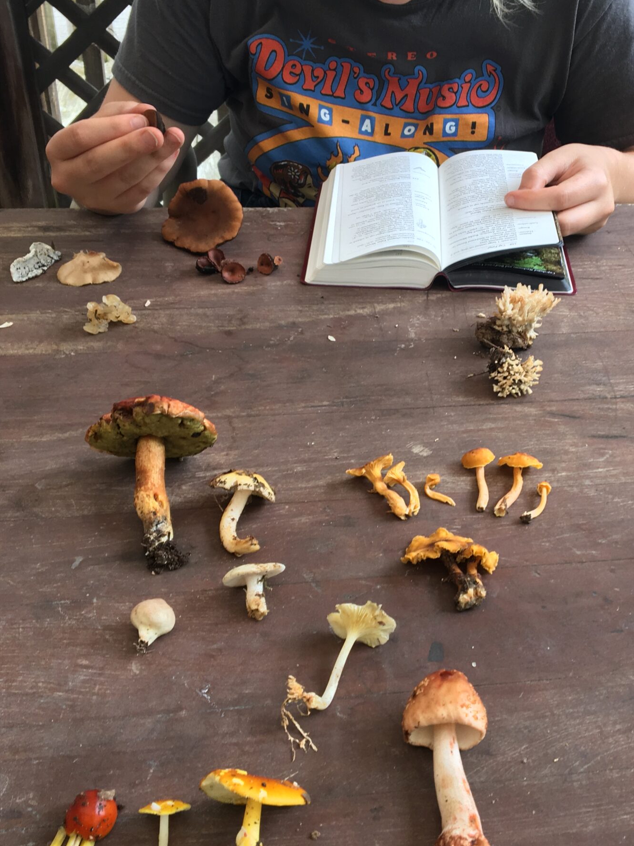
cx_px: 420
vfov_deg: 44.8
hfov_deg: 34.1
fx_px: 1026
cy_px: 403
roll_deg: -4.3
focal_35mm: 42
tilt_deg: -36.5
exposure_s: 1/40
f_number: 2.2
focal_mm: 4.15
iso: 25
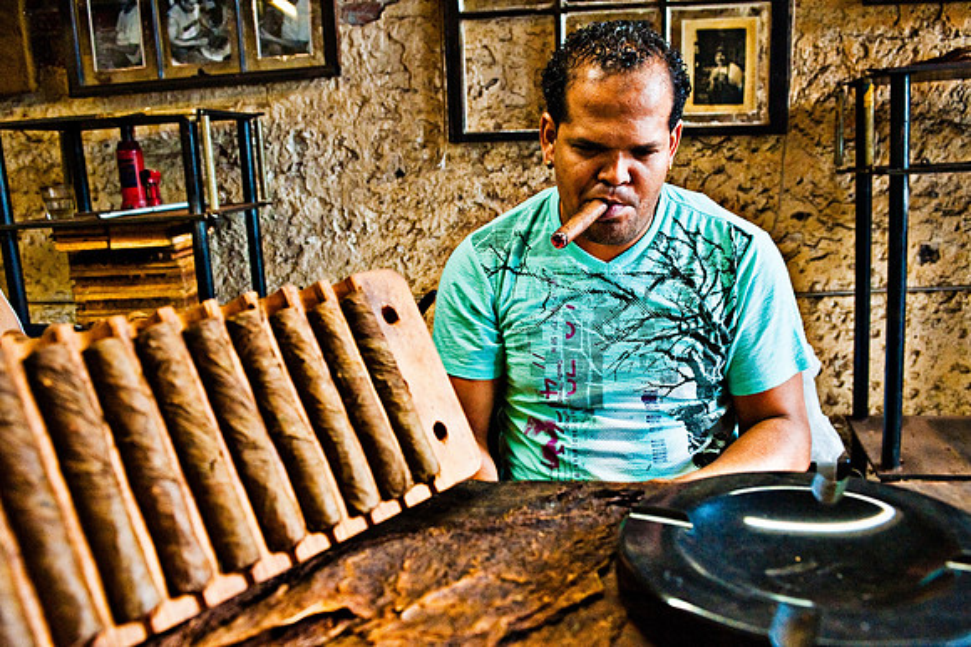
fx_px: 836
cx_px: 486
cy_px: 324
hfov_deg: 60.3
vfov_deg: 42.3
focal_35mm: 31
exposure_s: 1/125
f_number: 5.6
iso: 3200
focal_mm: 31
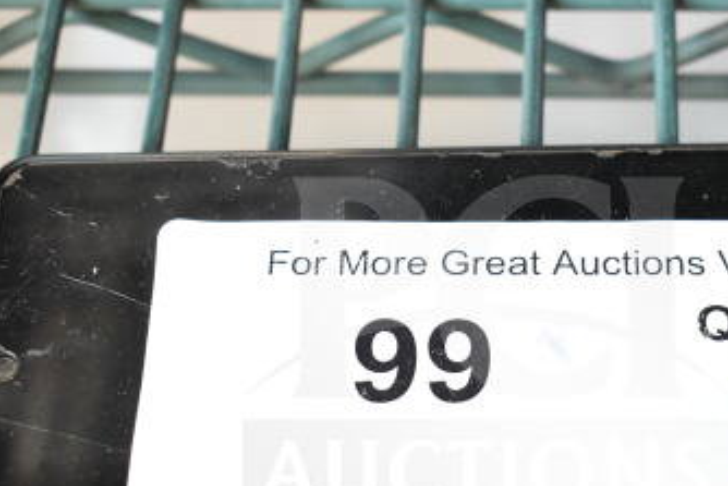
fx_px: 1718
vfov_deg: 16.0
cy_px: 350
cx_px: 486
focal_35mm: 85
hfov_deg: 23.8
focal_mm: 31
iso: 1600
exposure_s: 1/100
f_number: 5
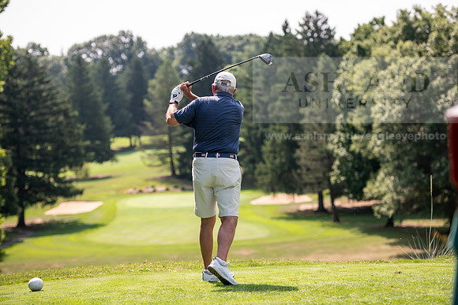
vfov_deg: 13.4
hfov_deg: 20.0
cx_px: 229
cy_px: 152
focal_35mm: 102
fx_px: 1298
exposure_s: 1/1250
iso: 200
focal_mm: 102
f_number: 3.2
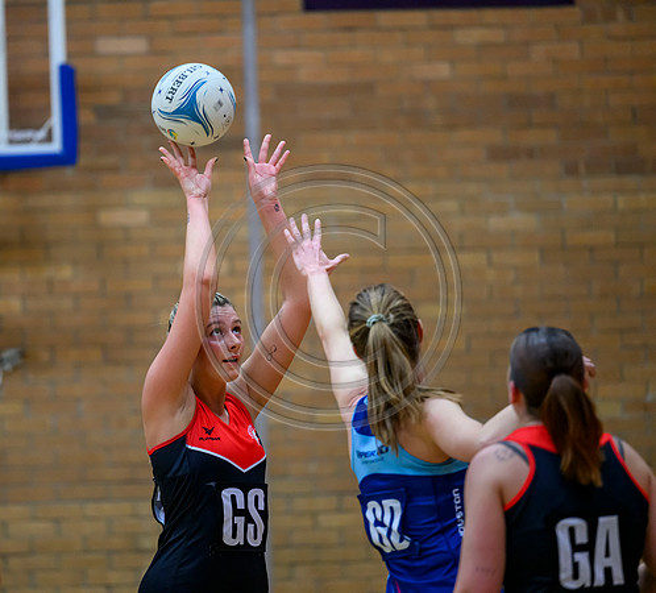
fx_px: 4941
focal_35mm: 242
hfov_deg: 7.6
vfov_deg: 6.9
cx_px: 211
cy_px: 296
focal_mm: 200
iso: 5000
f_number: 2.8
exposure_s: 1/1000
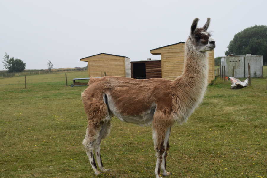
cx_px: 134
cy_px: 89
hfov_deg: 35.1
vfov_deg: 23.8
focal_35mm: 57
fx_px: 423
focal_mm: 38
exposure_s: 1/250
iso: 250
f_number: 8
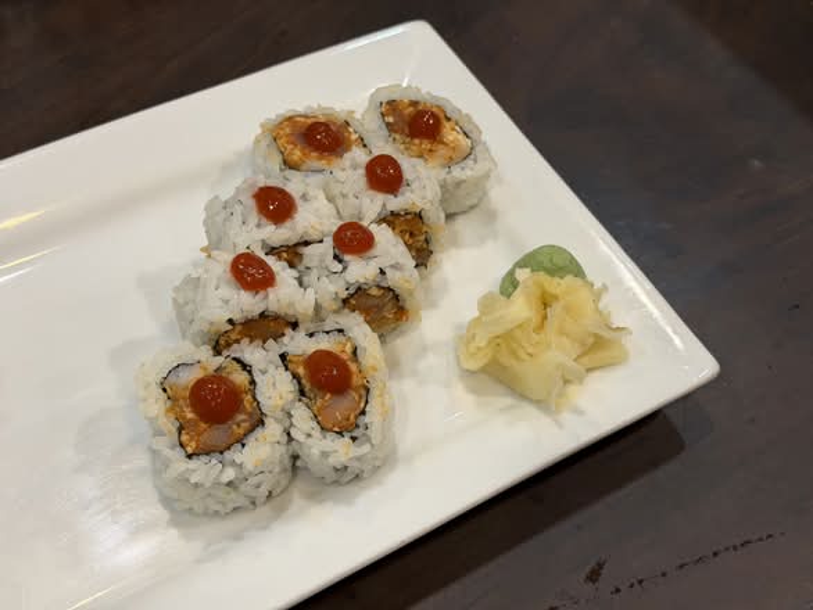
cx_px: 406
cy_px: 305
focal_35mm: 48
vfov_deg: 30.3
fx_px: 1128
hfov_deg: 39.6
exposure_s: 1/60
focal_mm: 6.76
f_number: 1.78
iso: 80
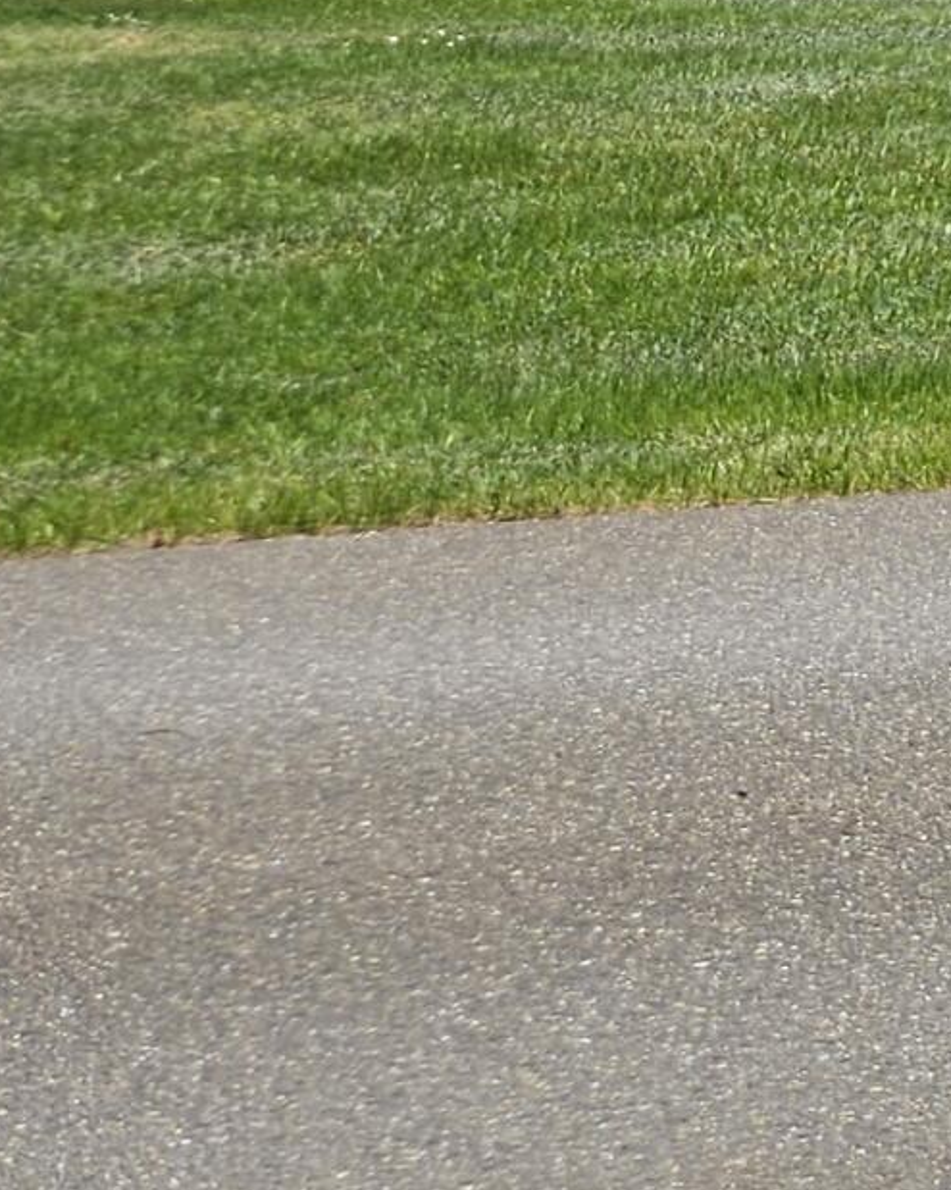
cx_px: 2803
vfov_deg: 16.8
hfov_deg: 10.4
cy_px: -264
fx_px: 3837
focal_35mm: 109
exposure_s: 1/2163
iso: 25
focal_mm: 5.4
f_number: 1.8
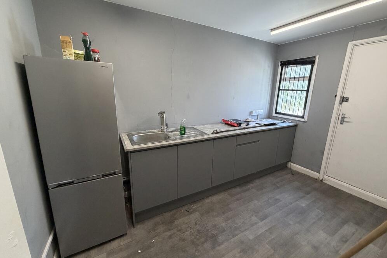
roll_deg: -1.6
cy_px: 125
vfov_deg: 77.3
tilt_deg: -12.3
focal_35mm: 15
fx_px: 161
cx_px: 199
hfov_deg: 100.4
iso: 250
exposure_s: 1/100
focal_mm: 2.22
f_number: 2.2
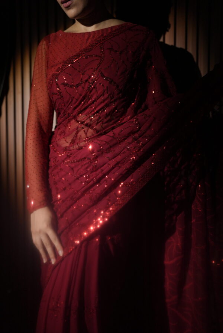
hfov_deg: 37.9
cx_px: 112
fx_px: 325
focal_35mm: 35
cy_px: 166
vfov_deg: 54.4
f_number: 1.4
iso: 1000
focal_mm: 35
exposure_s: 1/100
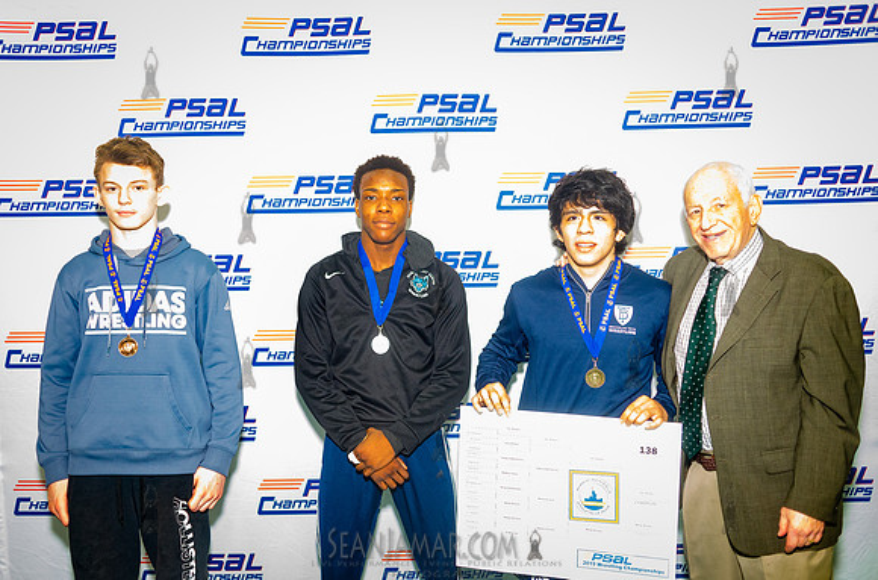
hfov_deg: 53.0
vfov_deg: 36.5
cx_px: 426
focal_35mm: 36
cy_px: 302
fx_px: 880
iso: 4000
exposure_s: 1/160
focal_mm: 35
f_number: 3.2
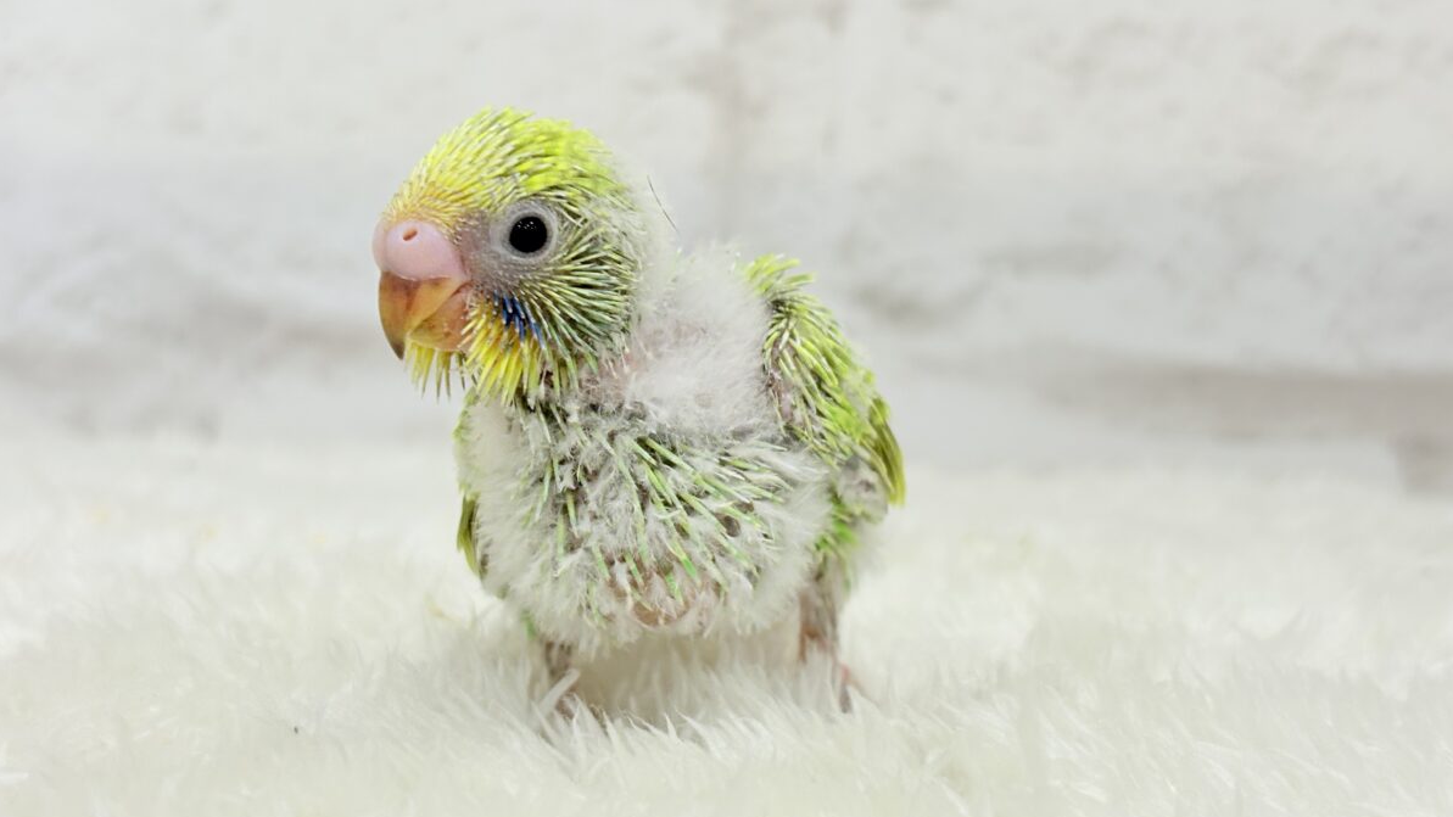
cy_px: 409
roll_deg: +0.0
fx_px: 2196
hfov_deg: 36.6
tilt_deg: -5.2
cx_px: 725
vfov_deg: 21.1
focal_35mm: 57
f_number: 1.6
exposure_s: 1/100
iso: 50
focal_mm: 5.96
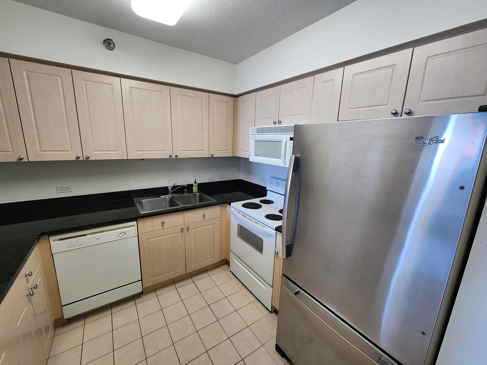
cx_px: 244
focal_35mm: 13
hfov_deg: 106.2
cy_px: 182
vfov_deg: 89.9
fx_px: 183
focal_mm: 2.2
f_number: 2.2
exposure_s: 1/60
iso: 250
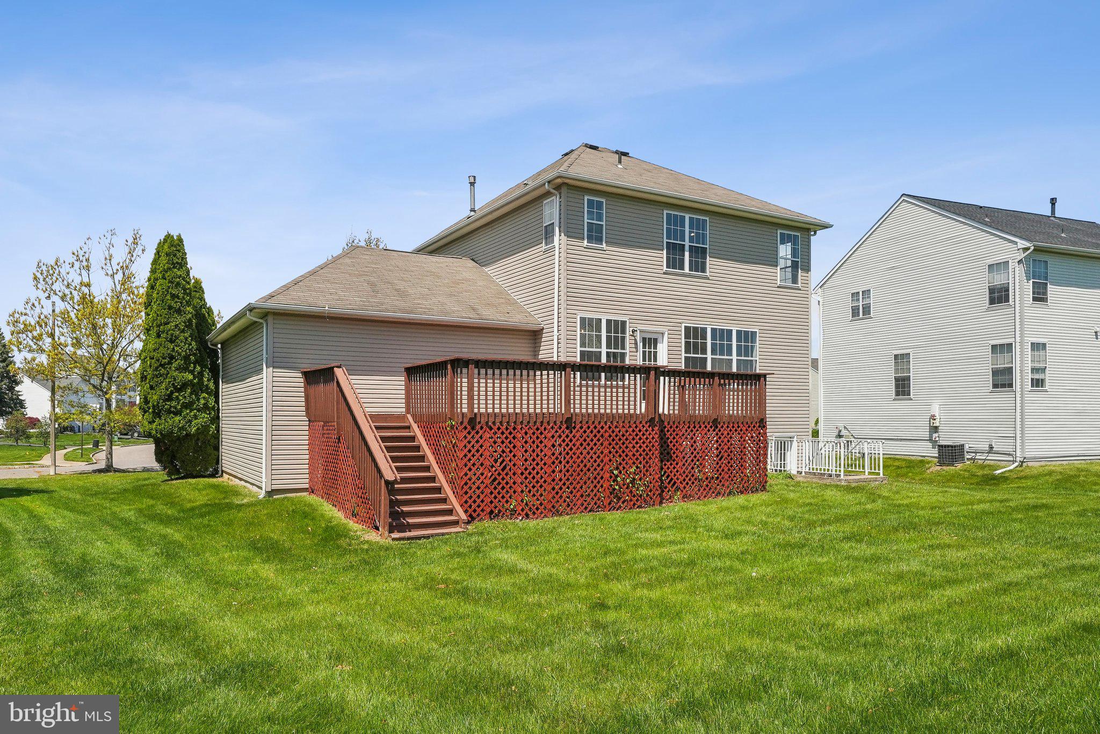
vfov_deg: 53.2
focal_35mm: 24
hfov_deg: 73.7
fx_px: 734
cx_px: 550
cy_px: 367
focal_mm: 24
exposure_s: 1/3200
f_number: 7.1
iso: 800
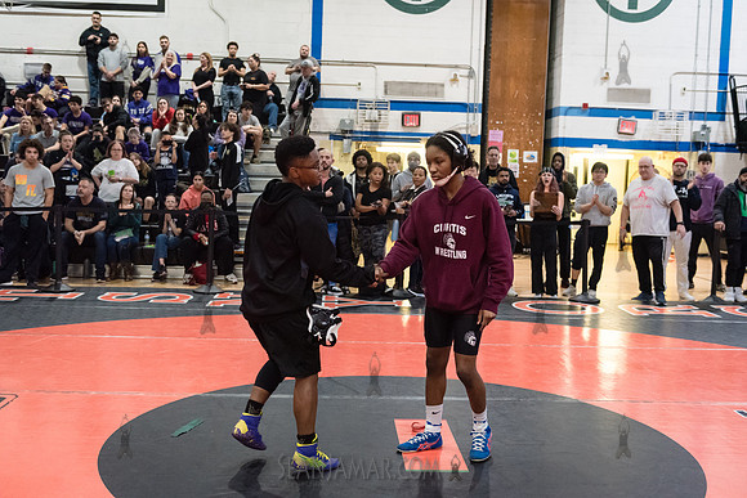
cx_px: 374
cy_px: 249
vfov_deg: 33.4
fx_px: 830
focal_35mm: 40
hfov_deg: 48.4
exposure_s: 1/320
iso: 8000
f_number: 3.2
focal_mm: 40
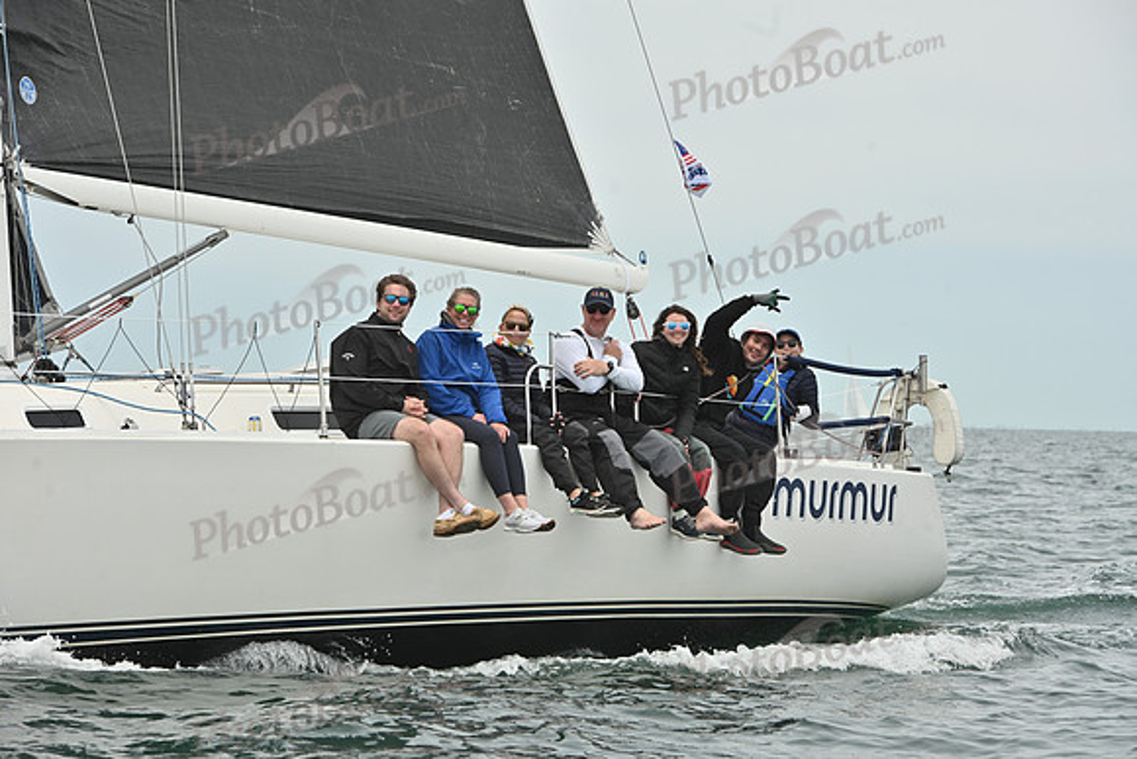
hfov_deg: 12.8
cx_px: 568
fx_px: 5054
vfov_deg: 8.6
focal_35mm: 160
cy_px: 380
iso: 320
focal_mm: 160
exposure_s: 1/1000
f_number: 9
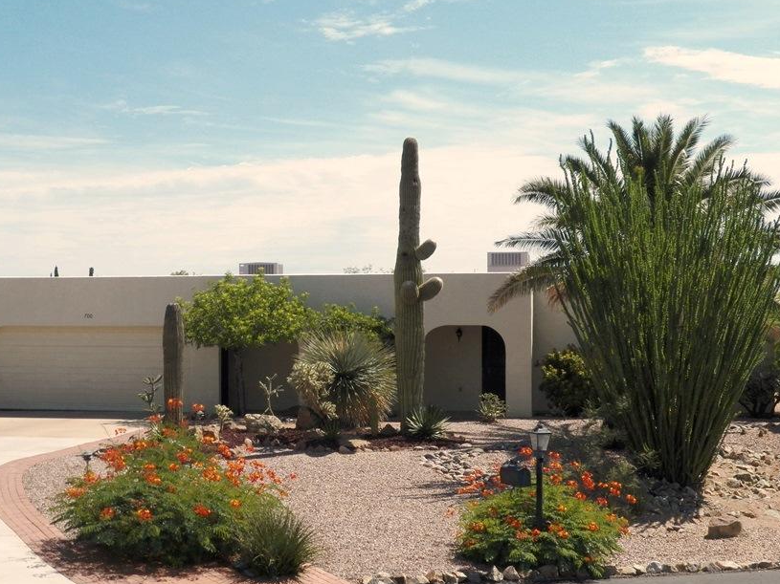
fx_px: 1217
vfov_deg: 27.0
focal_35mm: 54
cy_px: 304
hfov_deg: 35.5
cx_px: 345
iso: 125
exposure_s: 1/1250
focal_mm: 7.9
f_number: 4.5
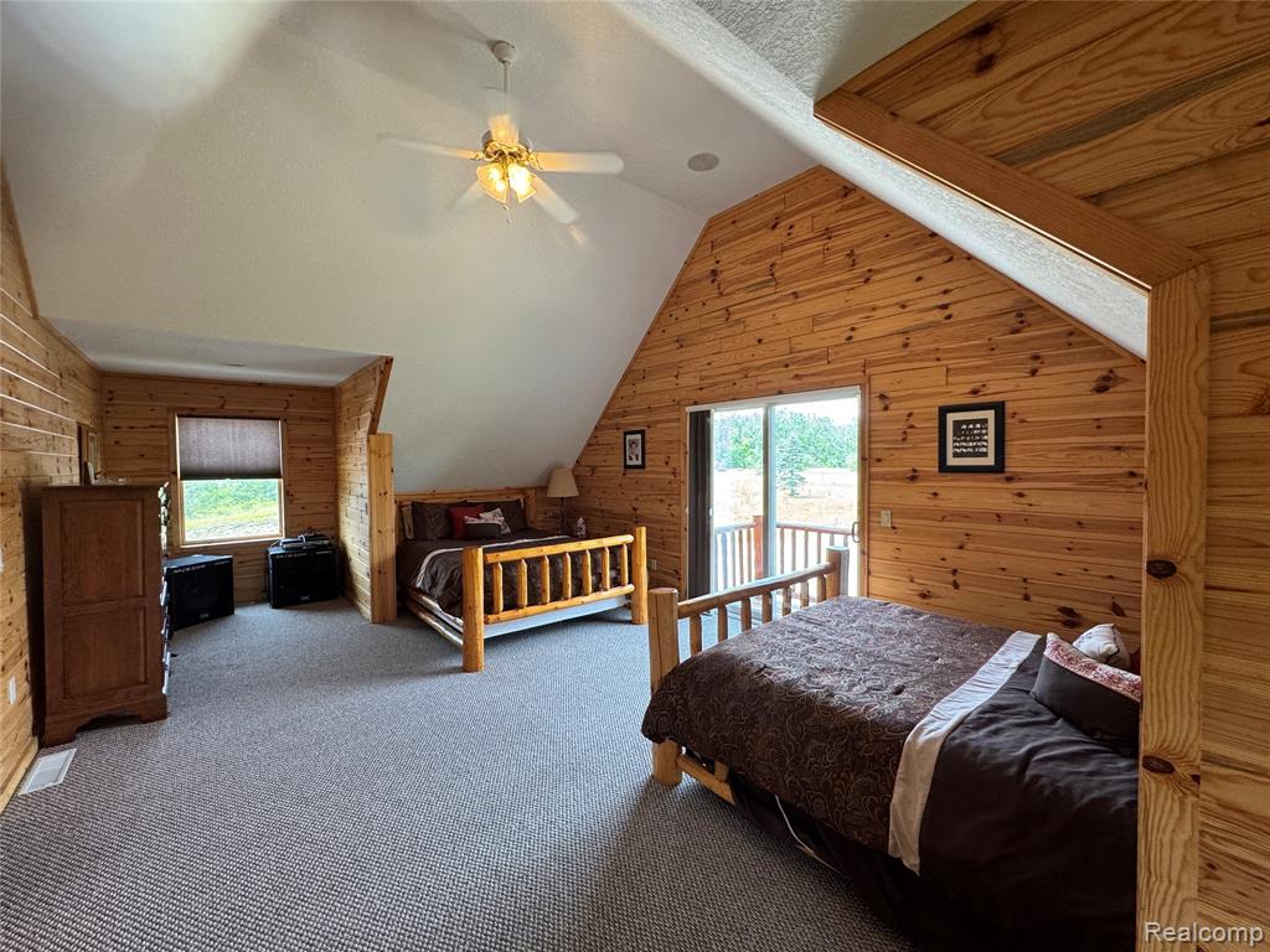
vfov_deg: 85.7
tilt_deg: -2.3
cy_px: 476
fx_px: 514
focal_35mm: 14
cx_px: 635
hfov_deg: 102.1
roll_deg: +0.3
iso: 160
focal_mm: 2.22
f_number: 2.2
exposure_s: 1/120
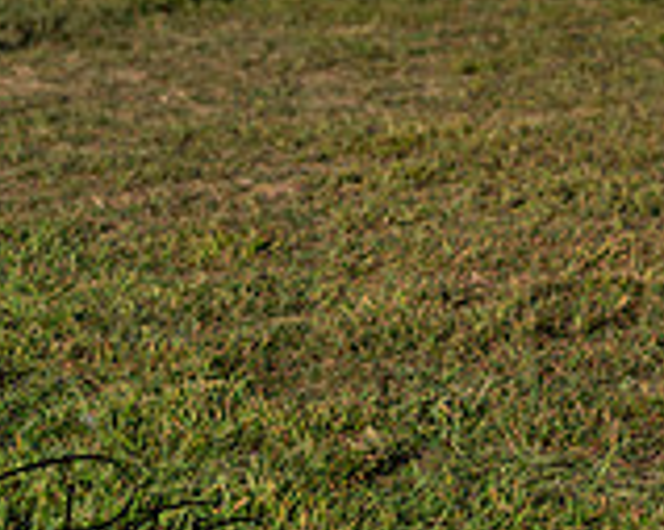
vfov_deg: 6.0
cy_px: -131
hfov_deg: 7.4
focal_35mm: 257
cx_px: 1077
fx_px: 5047
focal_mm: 75
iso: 125
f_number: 4.5
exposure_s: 1/1250
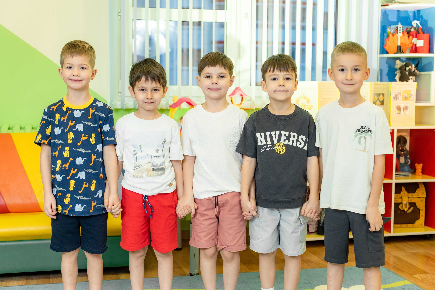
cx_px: 218
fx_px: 655
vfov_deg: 25.0
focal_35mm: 54
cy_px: 145
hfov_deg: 36.7
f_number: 3.5
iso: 640
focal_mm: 53
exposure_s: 1/200
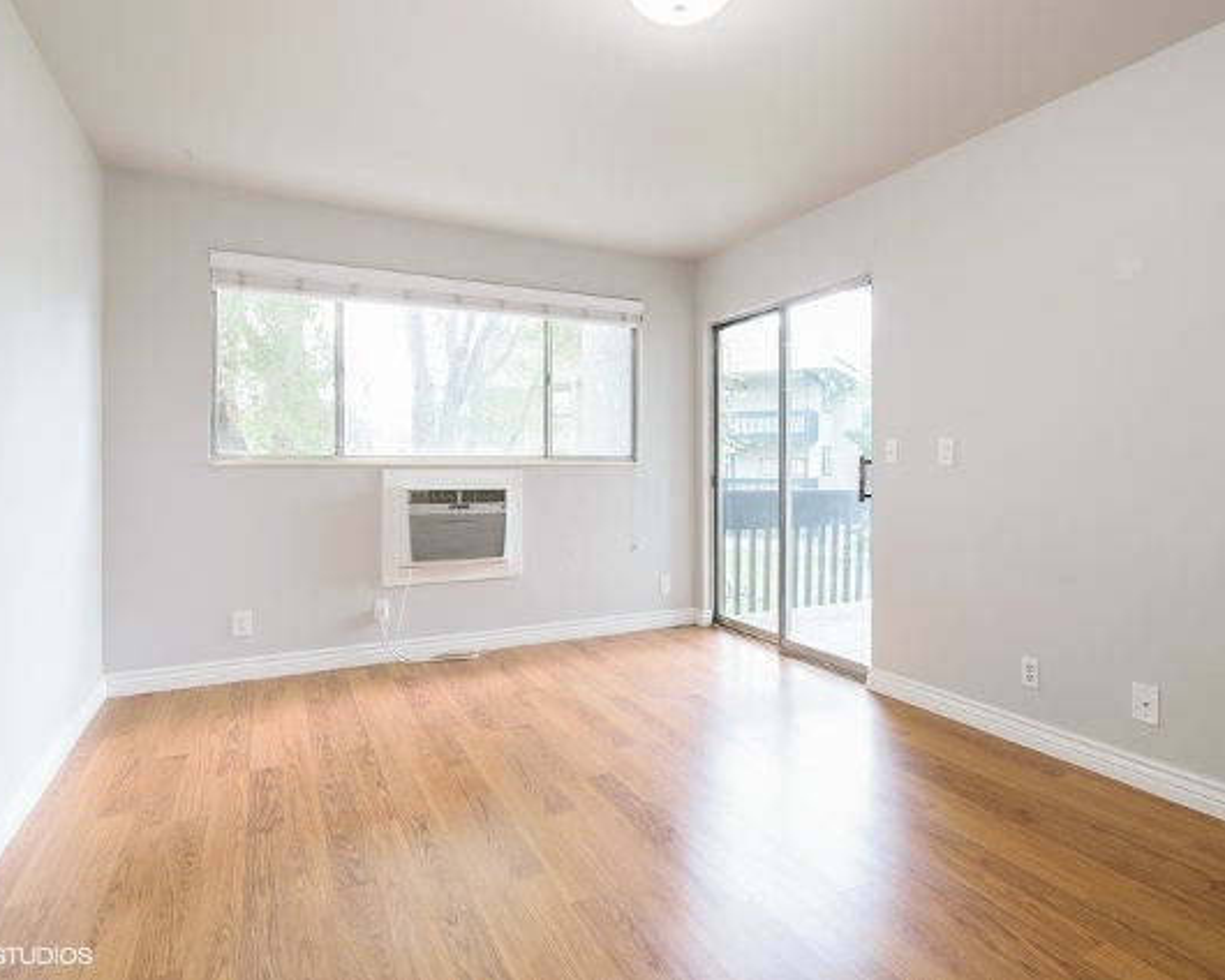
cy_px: 491
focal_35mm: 17
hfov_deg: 89.6
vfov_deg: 77.0
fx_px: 616
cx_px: 633
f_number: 8
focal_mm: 10
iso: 200
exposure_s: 1/6
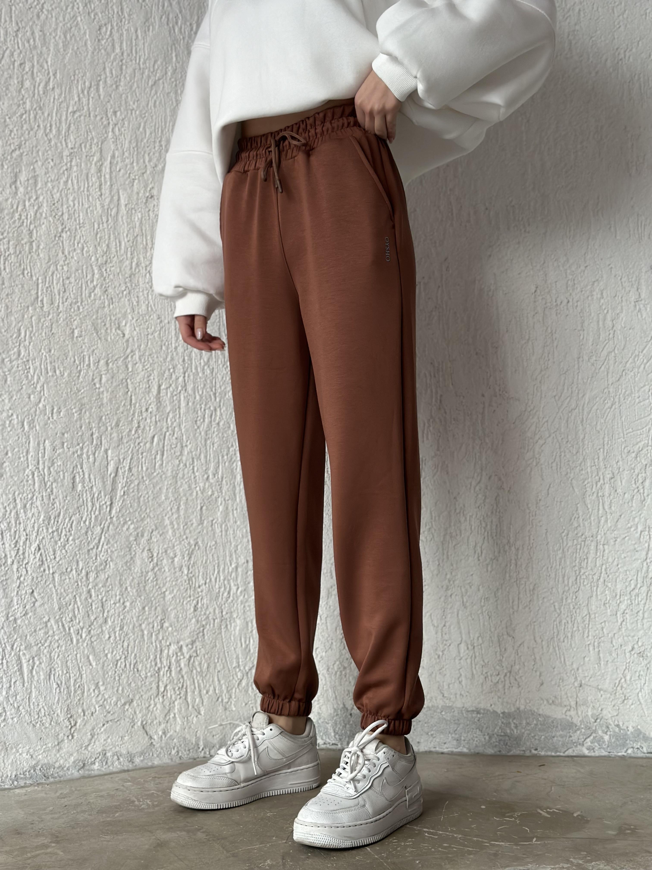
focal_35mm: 48
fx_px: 1205
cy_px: 435
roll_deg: +0.9
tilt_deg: +1.3
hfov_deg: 30.3
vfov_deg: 39.7
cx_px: 326
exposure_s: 1/60
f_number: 1.78
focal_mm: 6.86
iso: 200
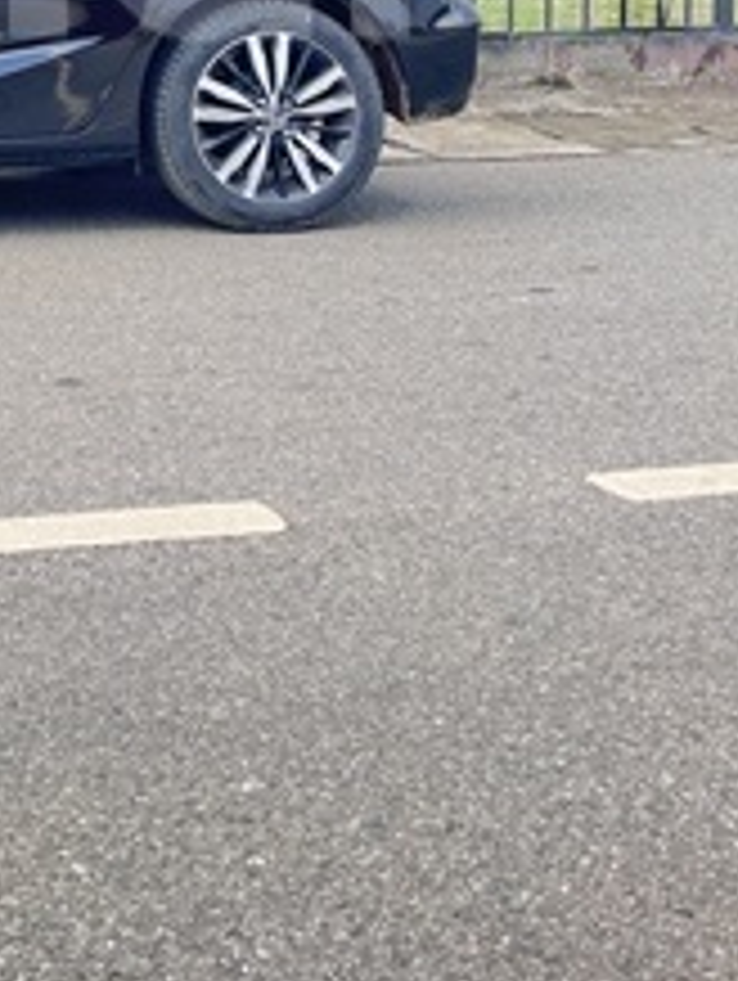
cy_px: -72
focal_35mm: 66
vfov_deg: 27.1
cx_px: -158
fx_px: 1872
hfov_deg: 20.8
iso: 80
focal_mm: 6.76
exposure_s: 1/219
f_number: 1.78
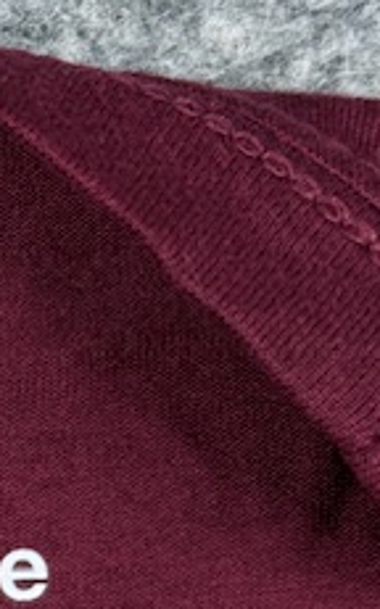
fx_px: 2341
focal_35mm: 141
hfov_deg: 9.0
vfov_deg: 14.8
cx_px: -195
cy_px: 459
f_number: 1.78
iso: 100
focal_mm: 6.76
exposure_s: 1/100
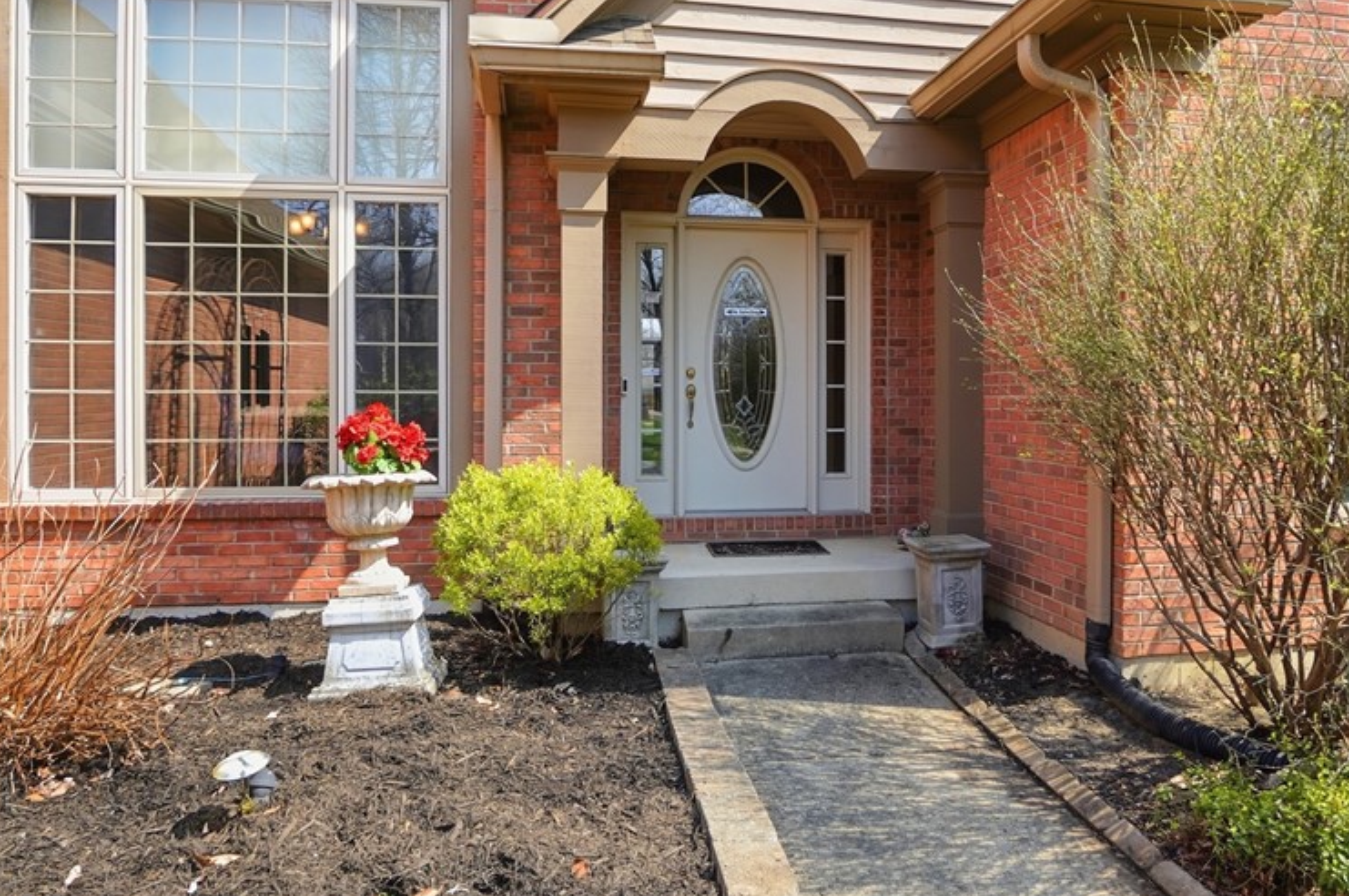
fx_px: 823
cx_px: 740
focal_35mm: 22
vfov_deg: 56.9
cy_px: 386
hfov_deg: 78.4
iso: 100
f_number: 4
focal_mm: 10
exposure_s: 1/4000
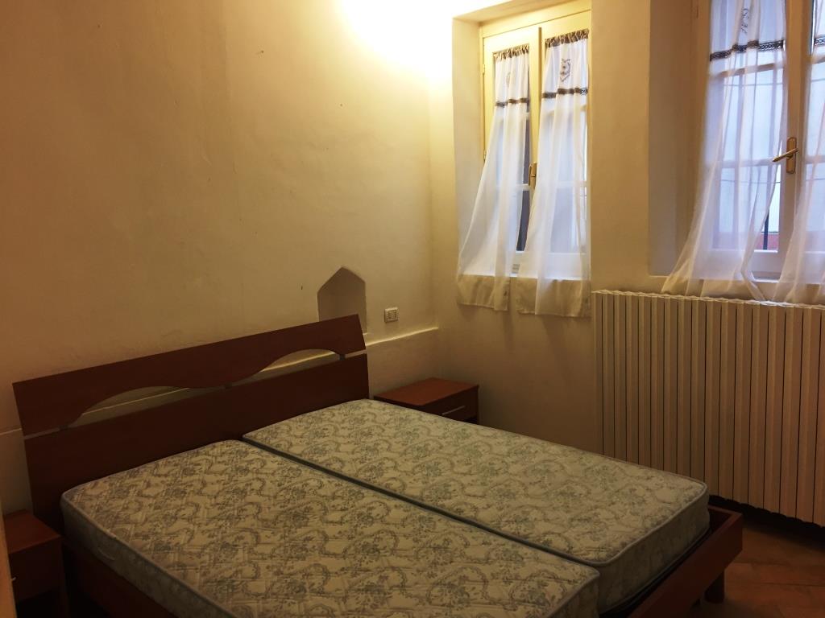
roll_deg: +1.2
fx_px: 691
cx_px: 412
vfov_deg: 48.2
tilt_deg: -8.7
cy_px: 309
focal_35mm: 29
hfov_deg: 61.7
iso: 125
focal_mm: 4.15
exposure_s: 1/33
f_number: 2.2
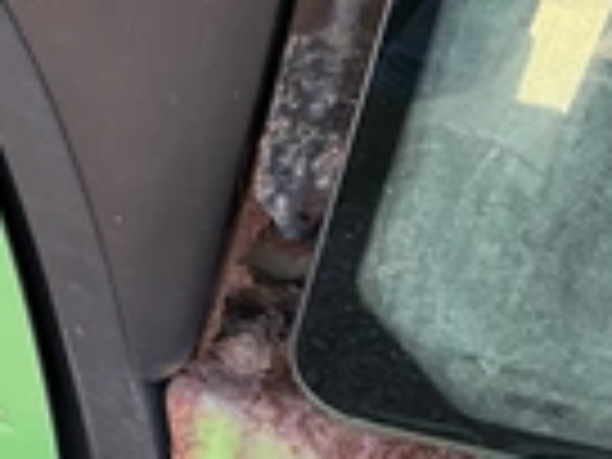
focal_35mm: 85
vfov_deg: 17.2
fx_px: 1503
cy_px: 382
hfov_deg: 23.0
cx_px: 243
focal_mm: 3
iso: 25
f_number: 1.8
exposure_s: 1/138
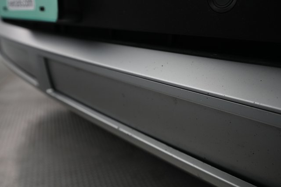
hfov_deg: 65.5
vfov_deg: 46.4
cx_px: 140
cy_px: 94
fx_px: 218
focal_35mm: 28
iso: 2000
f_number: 4.5
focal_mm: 28
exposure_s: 1/100
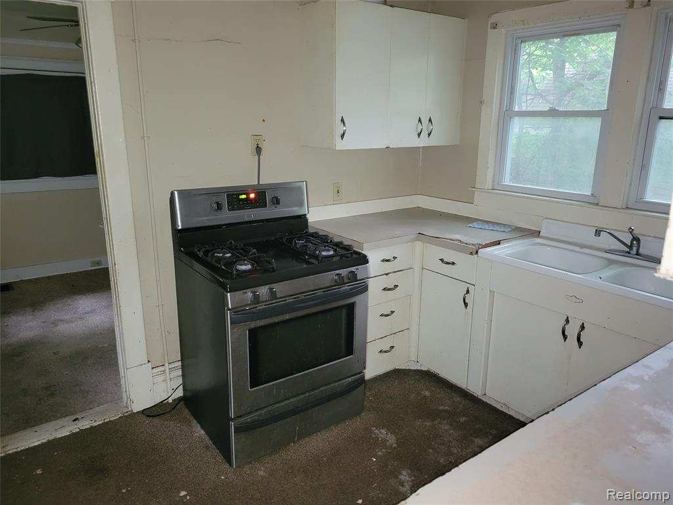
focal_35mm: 26
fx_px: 505
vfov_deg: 53.1
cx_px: 336
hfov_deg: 67.3
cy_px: 252
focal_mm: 5.4
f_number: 1.8
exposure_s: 1/8
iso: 800
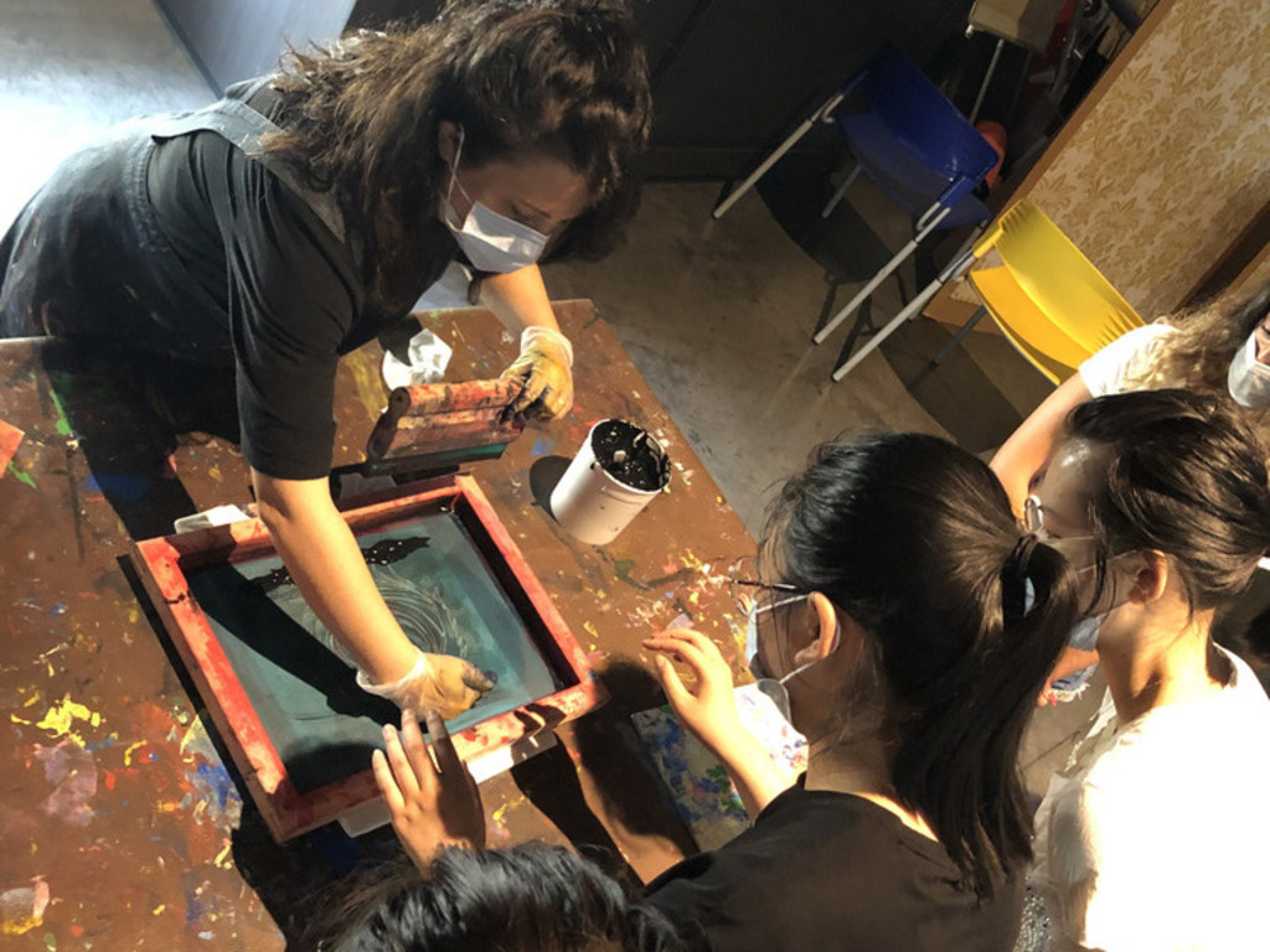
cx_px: 635
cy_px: 476
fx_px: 1027
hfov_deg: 63.4
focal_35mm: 28
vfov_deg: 49.7
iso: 80
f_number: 1.8
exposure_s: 1/5
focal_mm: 3.99
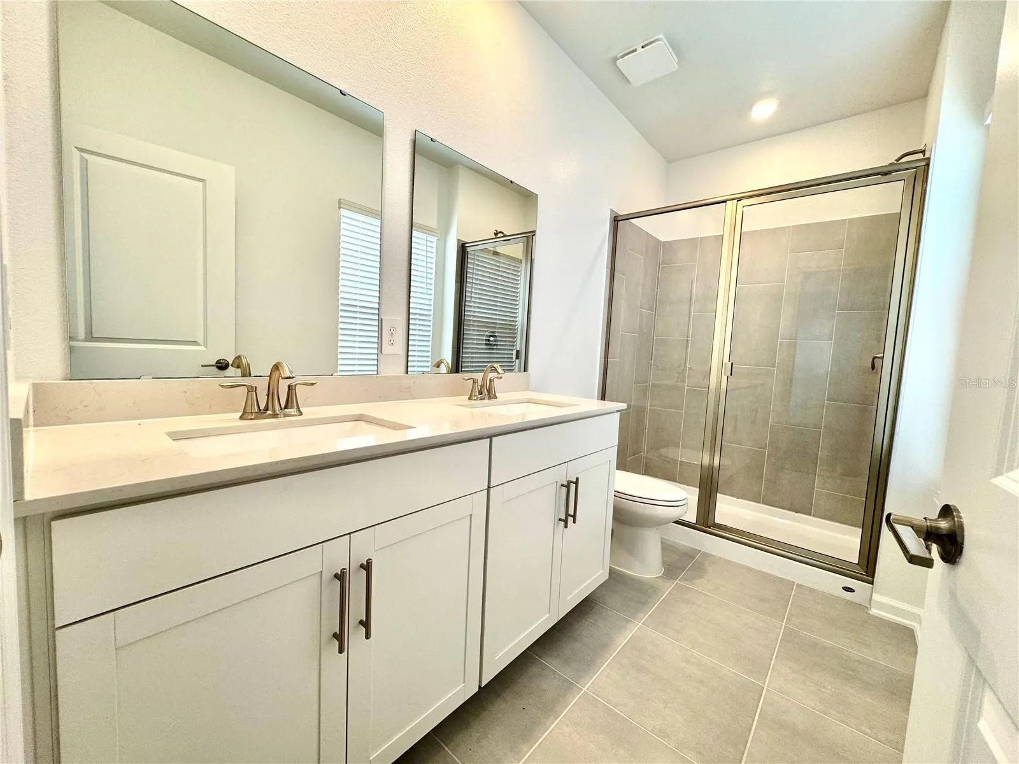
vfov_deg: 85.7
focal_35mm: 14
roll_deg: -3.4
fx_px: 412
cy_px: 382
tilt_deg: -5.2
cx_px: 510
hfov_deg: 102.1
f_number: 2.2
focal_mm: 2.22
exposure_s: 1/120
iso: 100
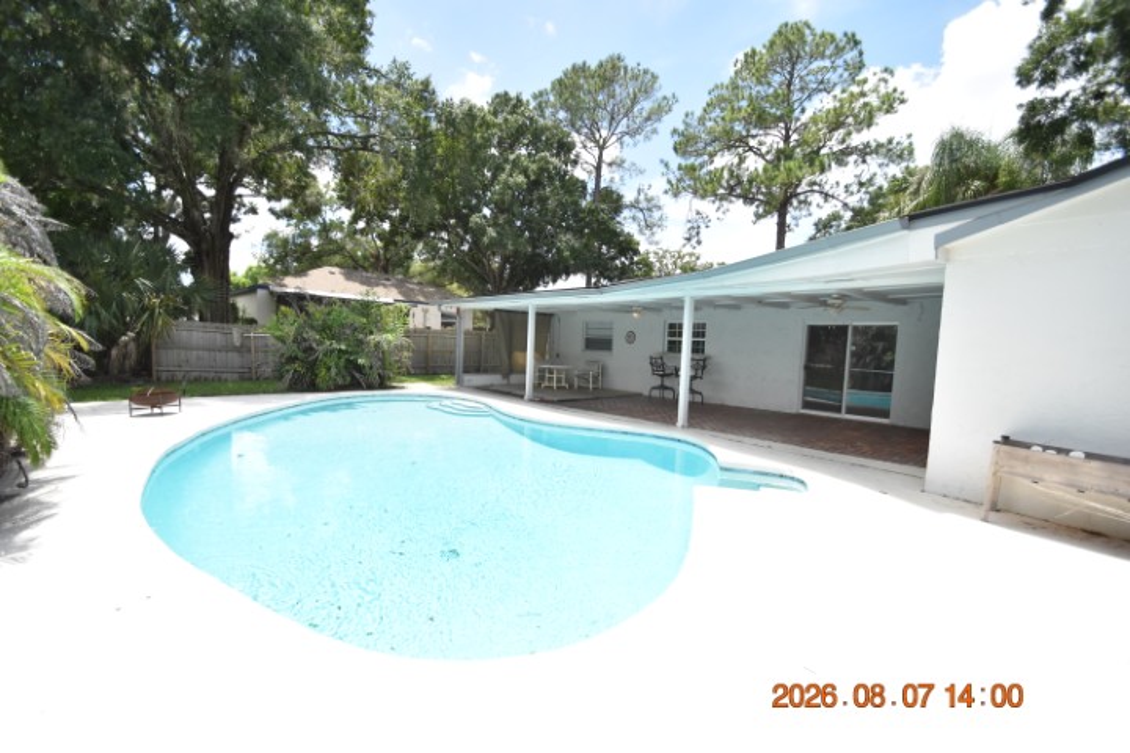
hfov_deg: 100.4
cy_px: 376
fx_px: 471
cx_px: 565
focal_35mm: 15
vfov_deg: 77.3
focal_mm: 10
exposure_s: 1/4000
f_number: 3.5
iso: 800
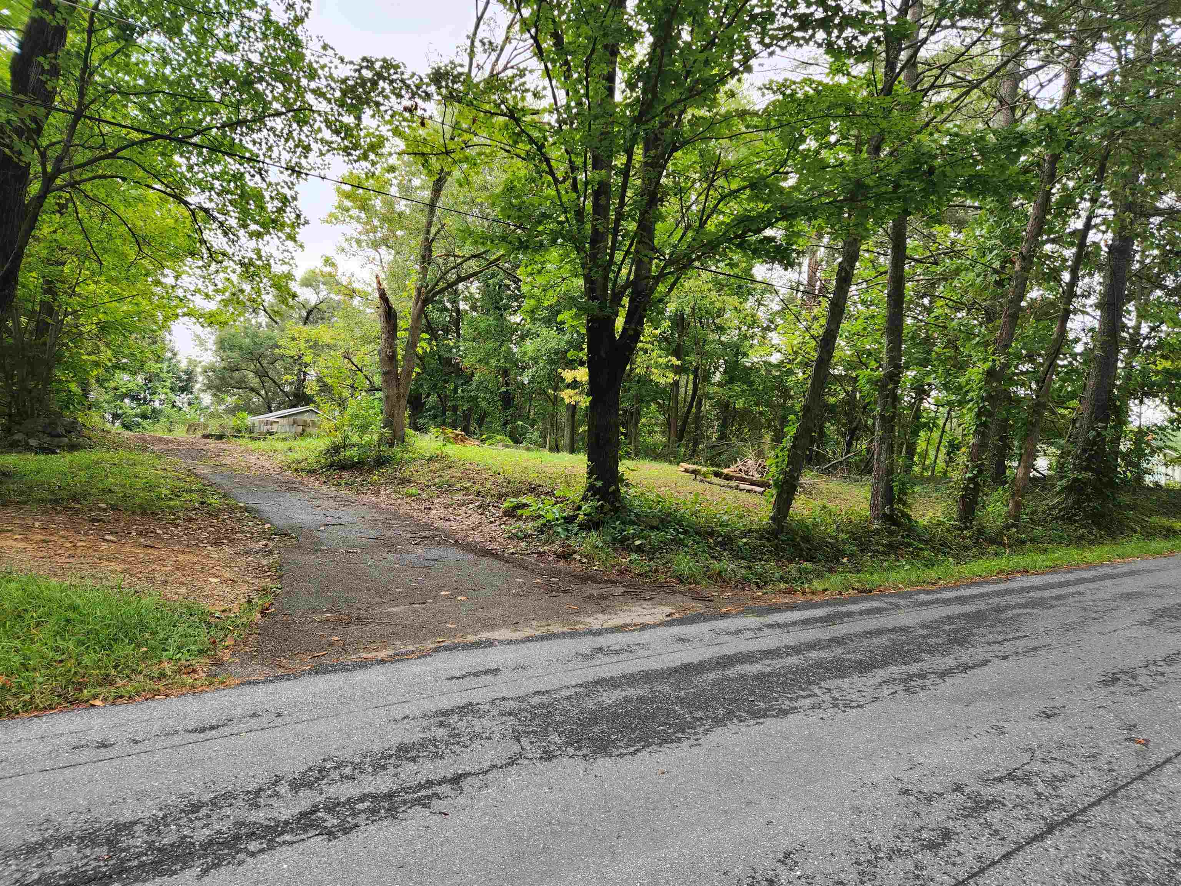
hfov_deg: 73.9
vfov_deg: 58.9
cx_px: 590
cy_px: 443
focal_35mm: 23
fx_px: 785
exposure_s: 1/180
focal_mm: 5.4
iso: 50
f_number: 1.8
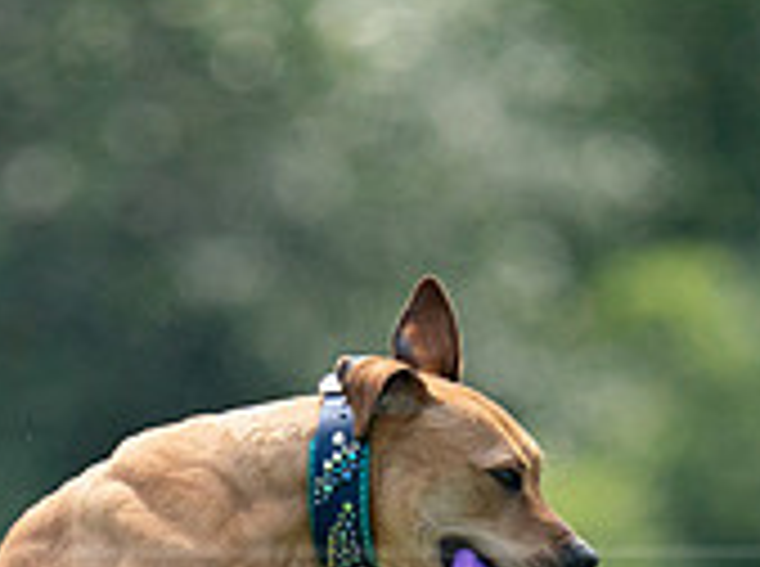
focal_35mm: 1985
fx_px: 43488
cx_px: 261
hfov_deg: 1.0
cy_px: 772
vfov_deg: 0.7
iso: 2000
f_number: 6.3
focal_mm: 600
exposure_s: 1/4000
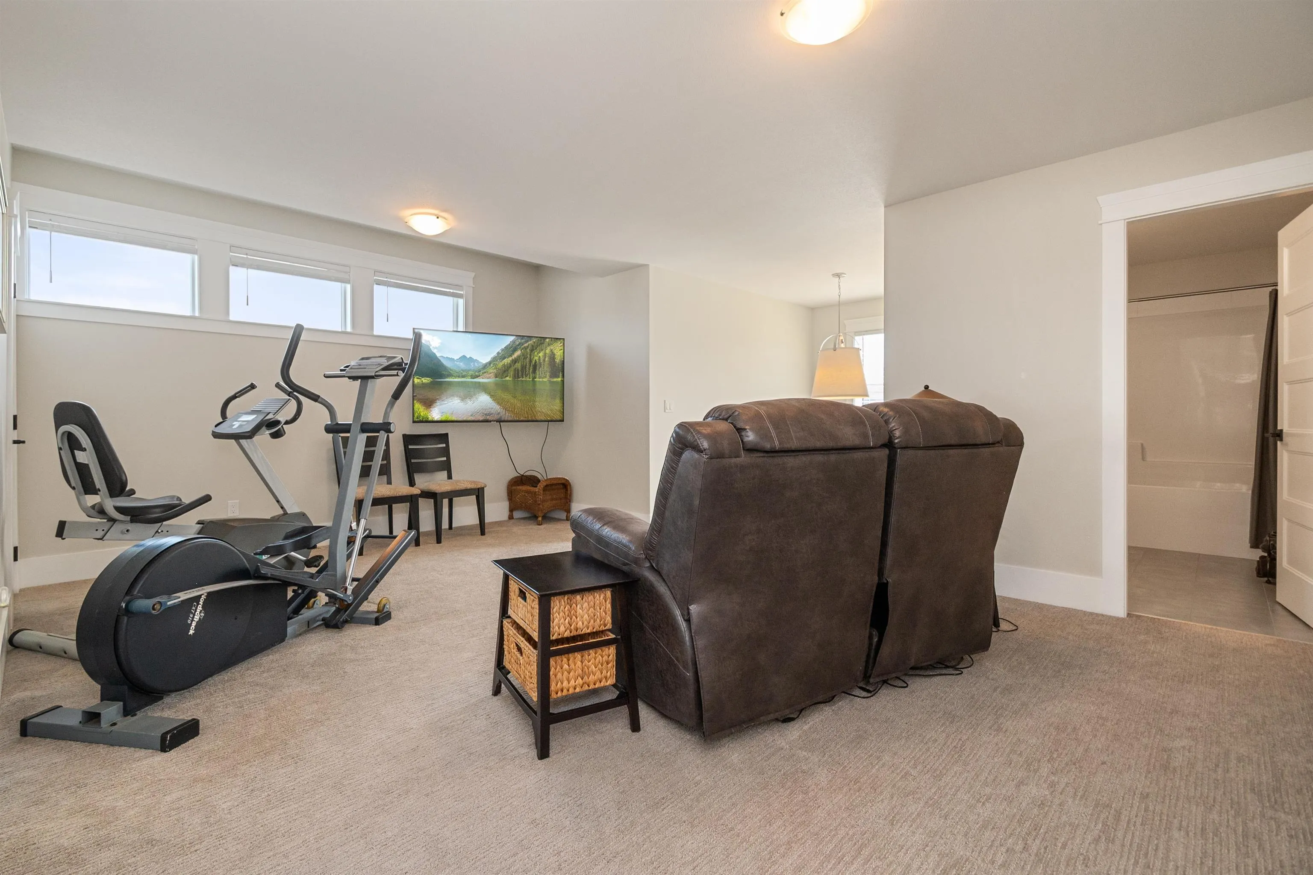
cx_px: 656
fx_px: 547
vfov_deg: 77.3
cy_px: 438
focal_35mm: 15
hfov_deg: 100.4
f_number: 7.1
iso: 320
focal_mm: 10
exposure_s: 1/60
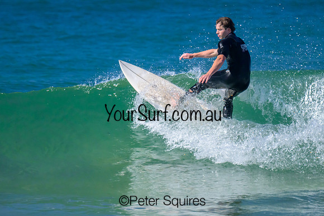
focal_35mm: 971
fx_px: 8731
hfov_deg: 2.1
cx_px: 163
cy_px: 92
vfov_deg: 1.4
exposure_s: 1/2000
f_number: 11
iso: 4000
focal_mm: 800
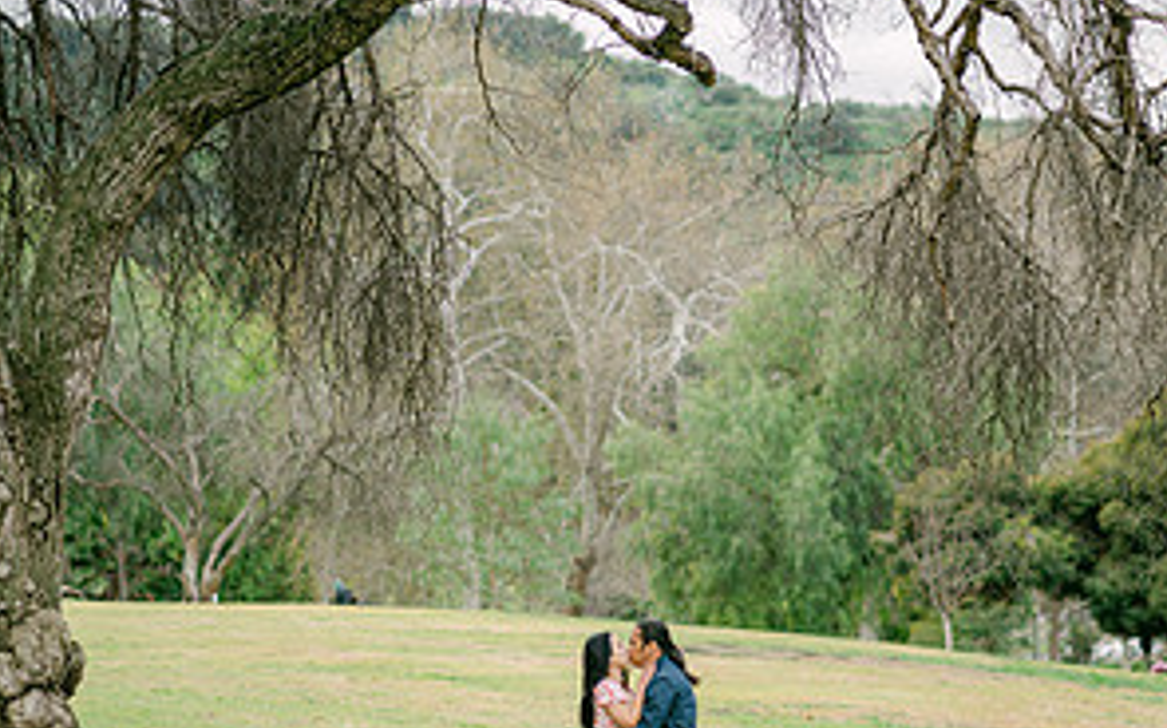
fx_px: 4196
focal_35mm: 132
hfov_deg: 15.8
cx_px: 584
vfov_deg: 9.9
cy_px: 194
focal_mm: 85
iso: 100
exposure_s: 1/800
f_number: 2.2
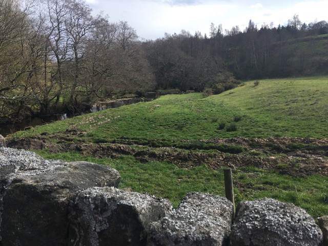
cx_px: 164
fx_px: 275
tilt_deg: -8.8
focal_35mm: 29
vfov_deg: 48.2
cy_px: 123
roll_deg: +1.3
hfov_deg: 61.7
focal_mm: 4.15
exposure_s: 1/1040
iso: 25
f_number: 2.2
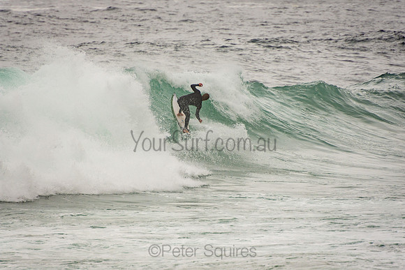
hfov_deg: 3.4
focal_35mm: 600
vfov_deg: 2.3
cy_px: 135
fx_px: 6751
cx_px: 202
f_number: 5.6
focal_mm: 400
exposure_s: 1/1250
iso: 250
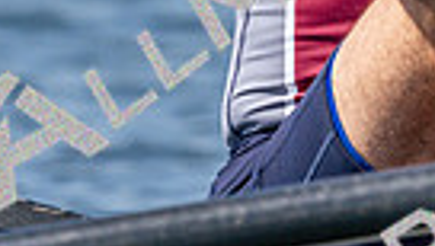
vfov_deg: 0.8
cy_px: -283
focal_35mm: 1455
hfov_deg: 1.5
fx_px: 16809
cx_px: 630
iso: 320
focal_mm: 326
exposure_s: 1/2000
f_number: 6.3
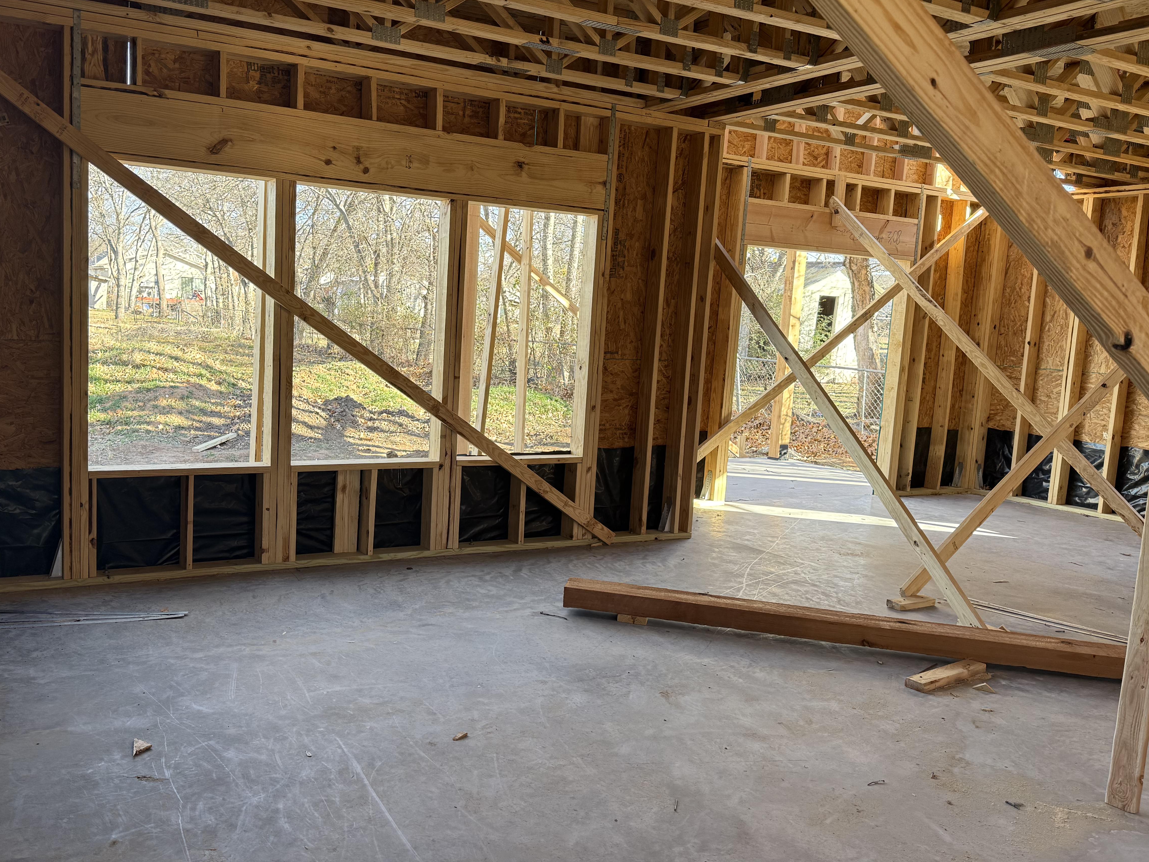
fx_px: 996
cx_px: 466
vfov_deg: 46.8
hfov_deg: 59.5
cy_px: 432
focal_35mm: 30
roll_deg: -2.7
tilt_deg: -7.7
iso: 100
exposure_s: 1/236
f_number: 1.78
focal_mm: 6.76
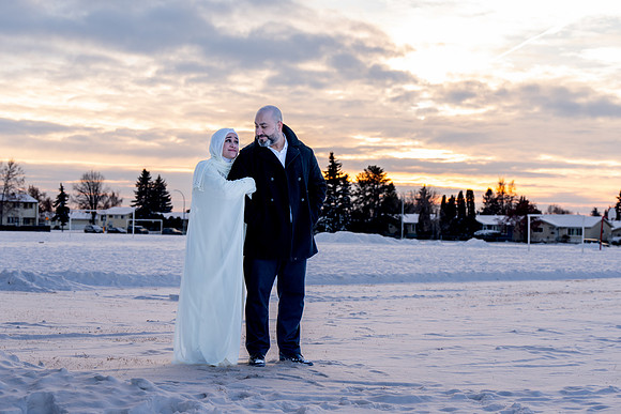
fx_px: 1208
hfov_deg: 28.8
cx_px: 310
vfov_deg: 19.5
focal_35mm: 70
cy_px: 207
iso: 100
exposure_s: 1/125
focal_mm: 70
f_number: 5.6
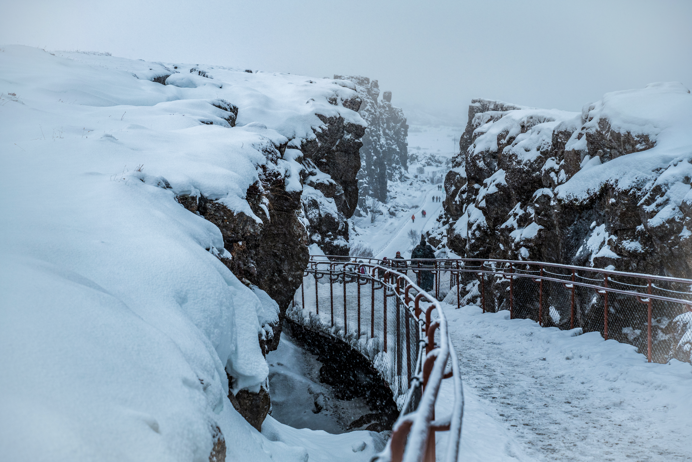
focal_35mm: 70
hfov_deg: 28.8
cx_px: 346
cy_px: 231
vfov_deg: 19.5
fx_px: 1345
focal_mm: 70
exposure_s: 1/125
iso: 640
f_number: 6.3
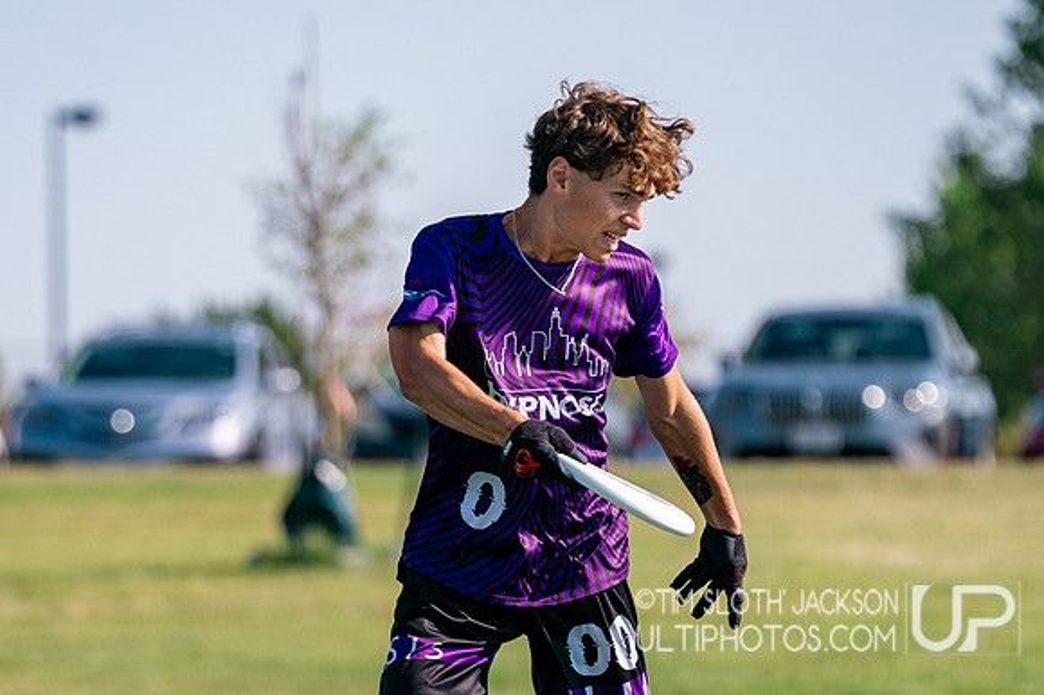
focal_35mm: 369
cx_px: 579
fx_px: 10702
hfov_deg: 5.6
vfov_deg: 3.7
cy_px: 577
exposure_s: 1/5000
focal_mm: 200
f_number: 4
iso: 400
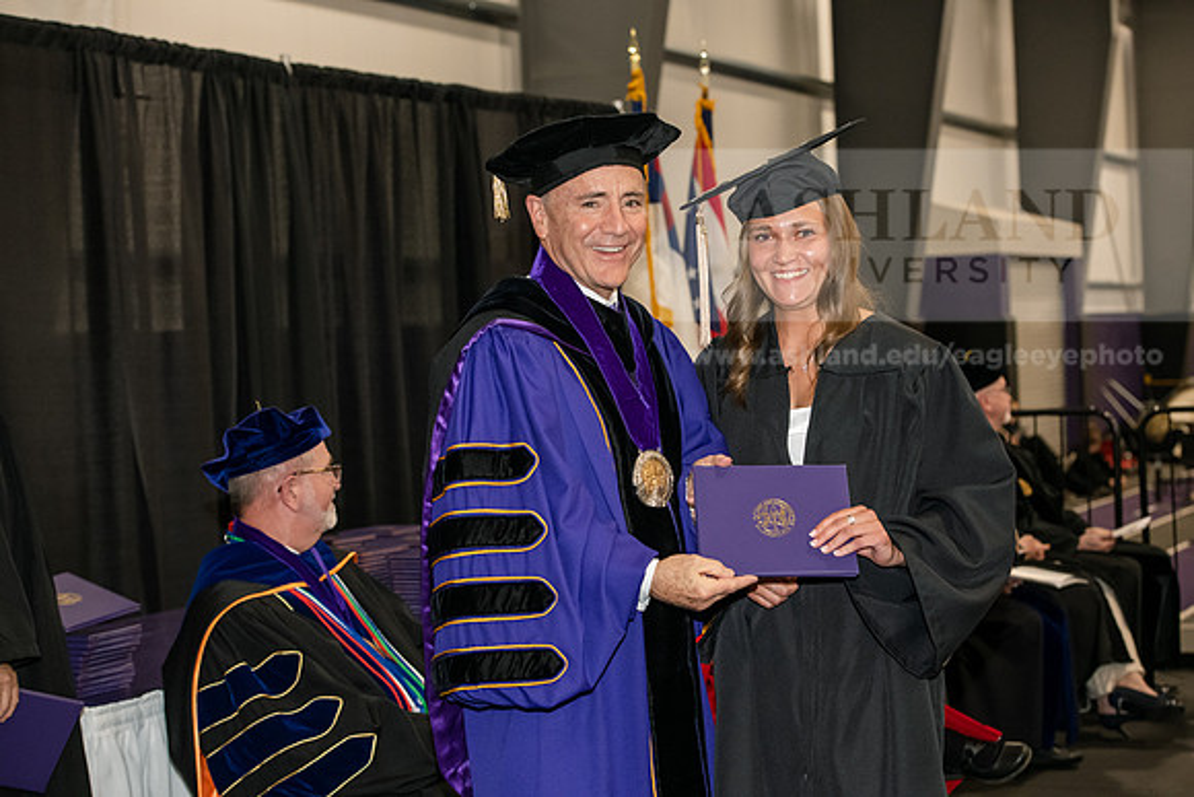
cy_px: 398
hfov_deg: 28.8
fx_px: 2322
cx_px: 597
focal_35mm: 70
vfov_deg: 19.5
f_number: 5
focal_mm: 70
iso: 2500
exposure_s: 1/200
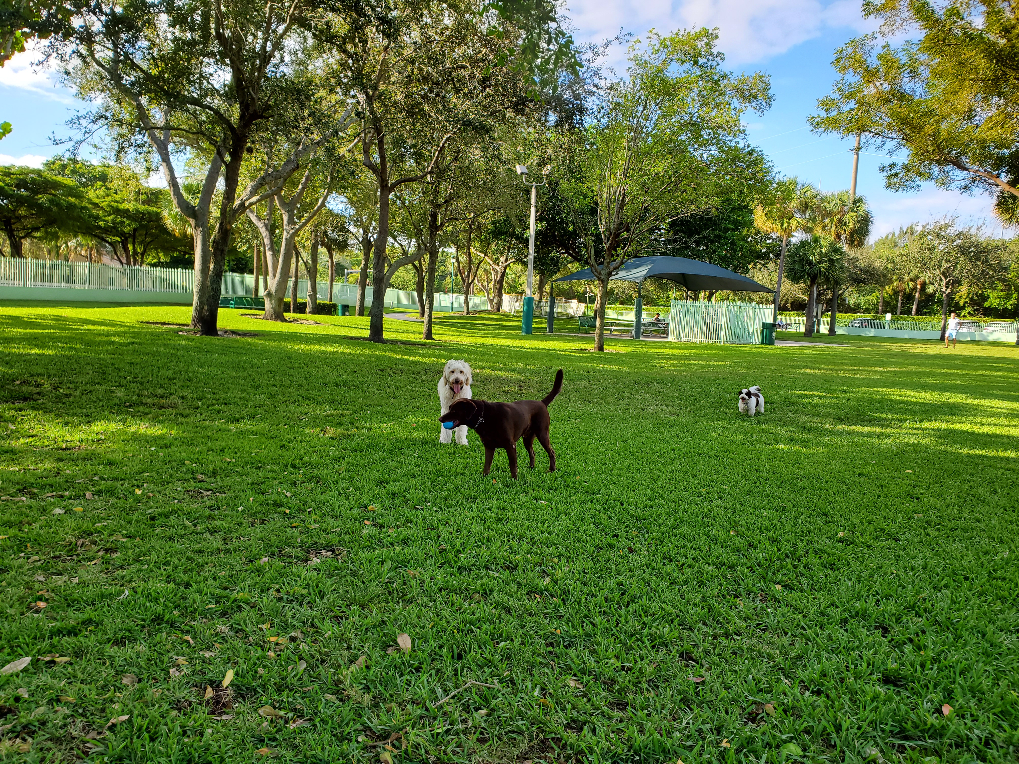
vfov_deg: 53.1
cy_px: 382
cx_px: 510
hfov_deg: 67.3
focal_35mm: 26
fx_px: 765
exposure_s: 1/461
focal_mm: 4.3
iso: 50
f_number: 2.4
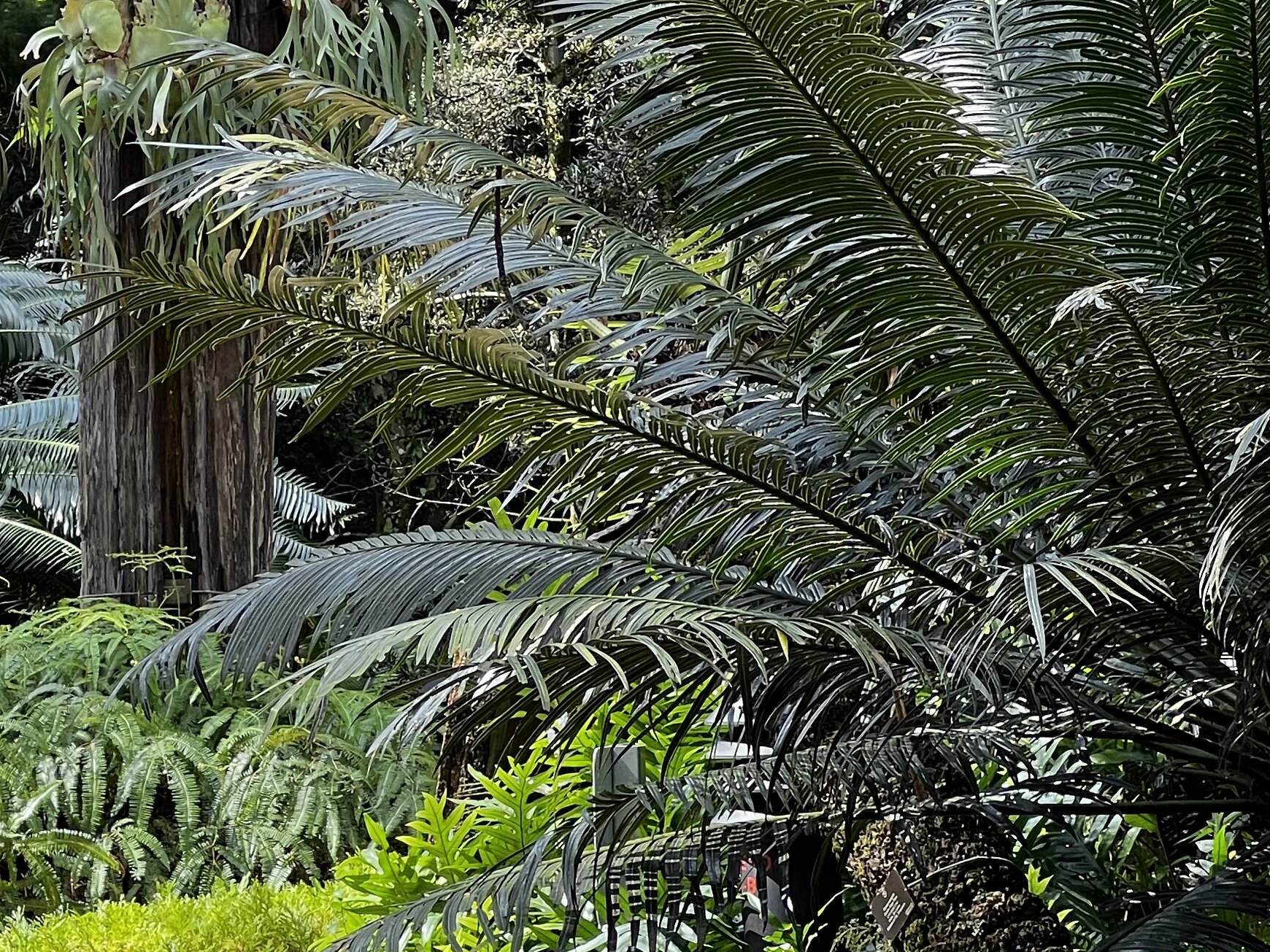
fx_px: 6494
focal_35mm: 177
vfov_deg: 8.4
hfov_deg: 11.0
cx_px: -174
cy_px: 207
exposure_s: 1/99
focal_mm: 9
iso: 32
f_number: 2.8
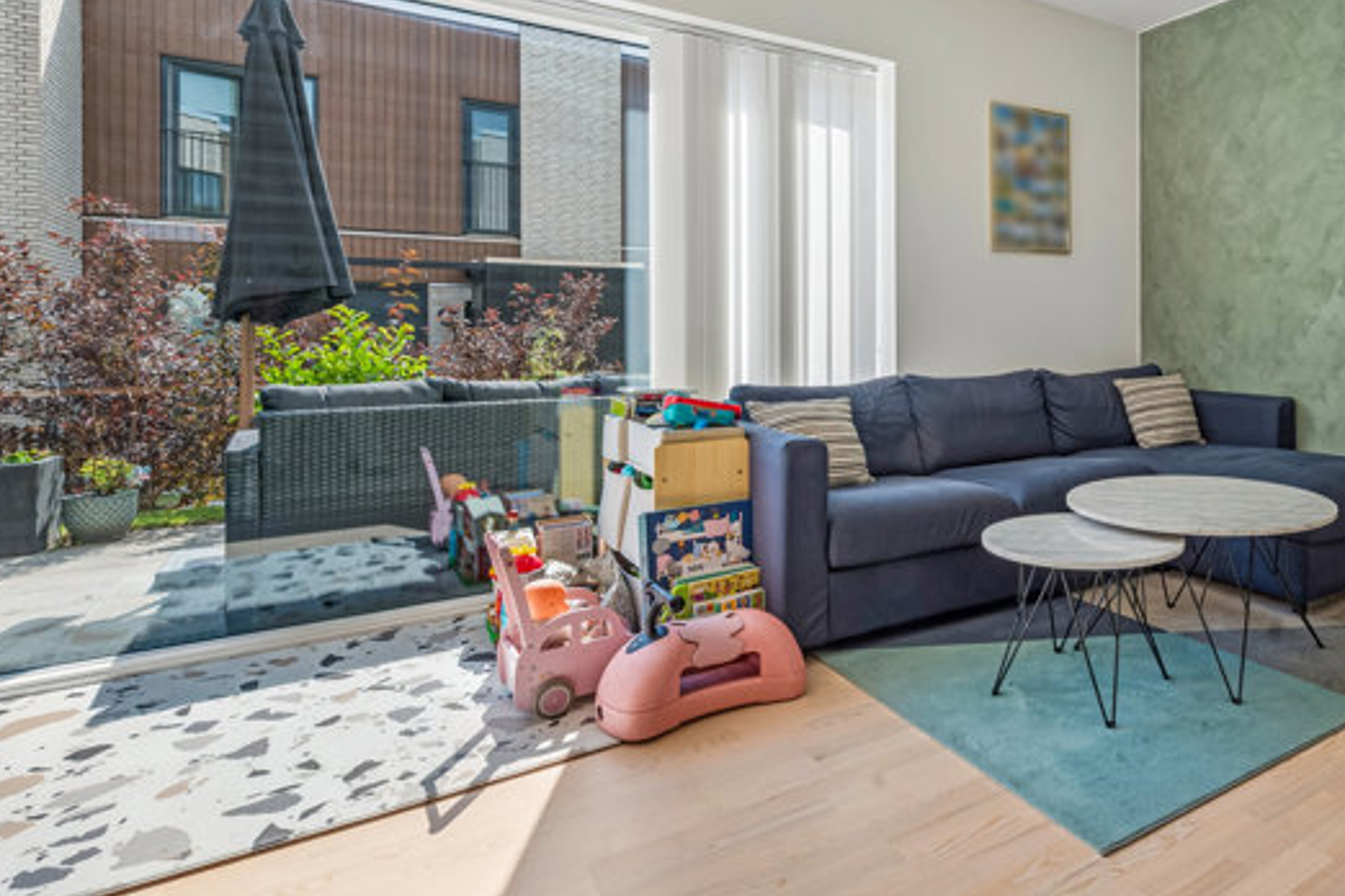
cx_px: 992
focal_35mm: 23
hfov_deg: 71.4
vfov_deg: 54.4
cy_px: 331
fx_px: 859
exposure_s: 1/50
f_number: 10
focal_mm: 15
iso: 200
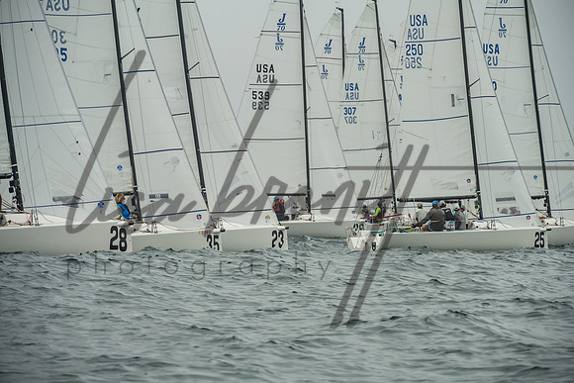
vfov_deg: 6.9
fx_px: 3189
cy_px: 192
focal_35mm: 200
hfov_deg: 10.3
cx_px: 287
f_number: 9
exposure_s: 1/2000
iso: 800
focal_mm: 200
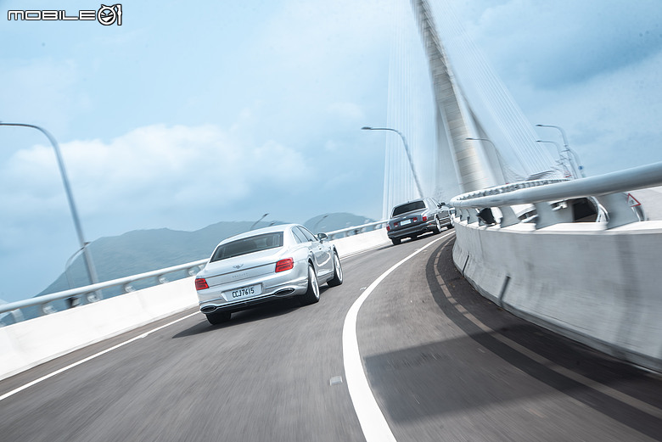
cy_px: 221
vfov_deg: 26.0
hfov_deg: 38.2
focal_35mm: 52
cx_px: 331
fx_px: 957
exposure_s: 1/40
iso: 100
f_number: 5.6
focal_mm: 52
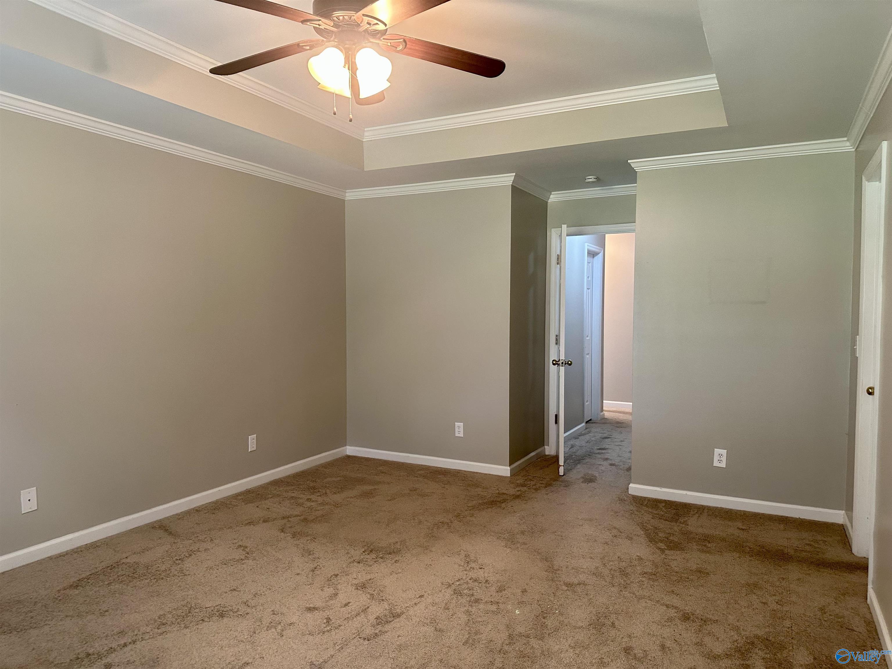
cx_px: 446
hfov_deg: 71.6
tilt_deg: -1.5
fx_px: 618
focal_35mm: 24
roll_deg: -0.6
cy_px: 334
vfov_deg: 56.8
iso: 320
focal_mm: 6.86
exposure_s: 1/60
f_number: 1.78
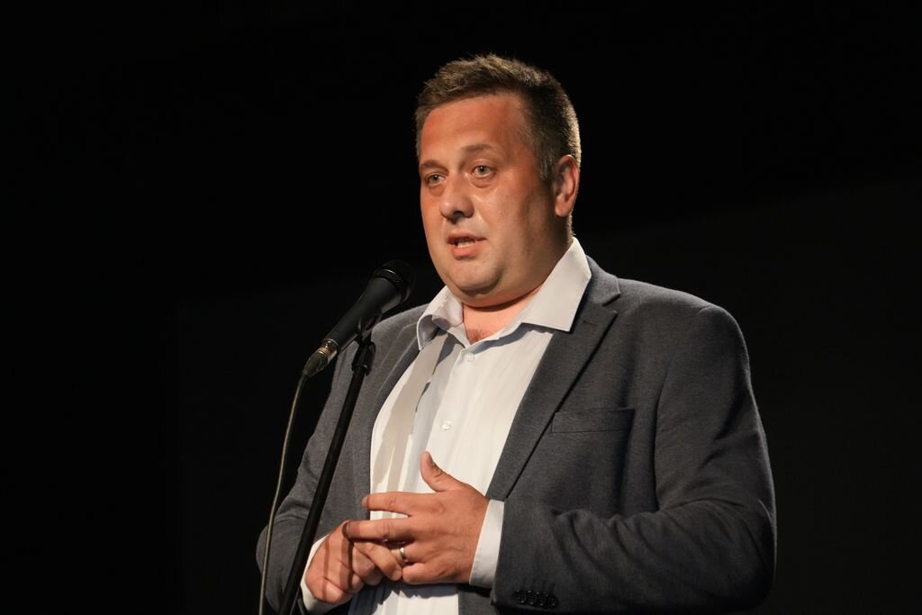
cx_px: 461
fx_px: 4405
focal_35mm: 172
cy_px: 308
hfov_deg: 11.9
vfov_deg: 8.0
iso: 10000
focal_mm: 172
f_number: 6.3
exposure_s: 1/200
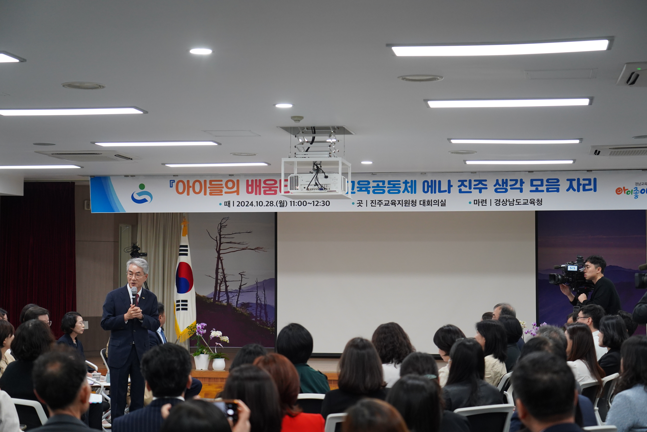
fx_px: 1150
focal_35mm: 64
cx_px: 324
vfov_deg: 21.2
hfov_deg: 31.4
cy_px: 216
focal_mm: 64
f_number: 4
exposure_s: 1/160
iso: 1600
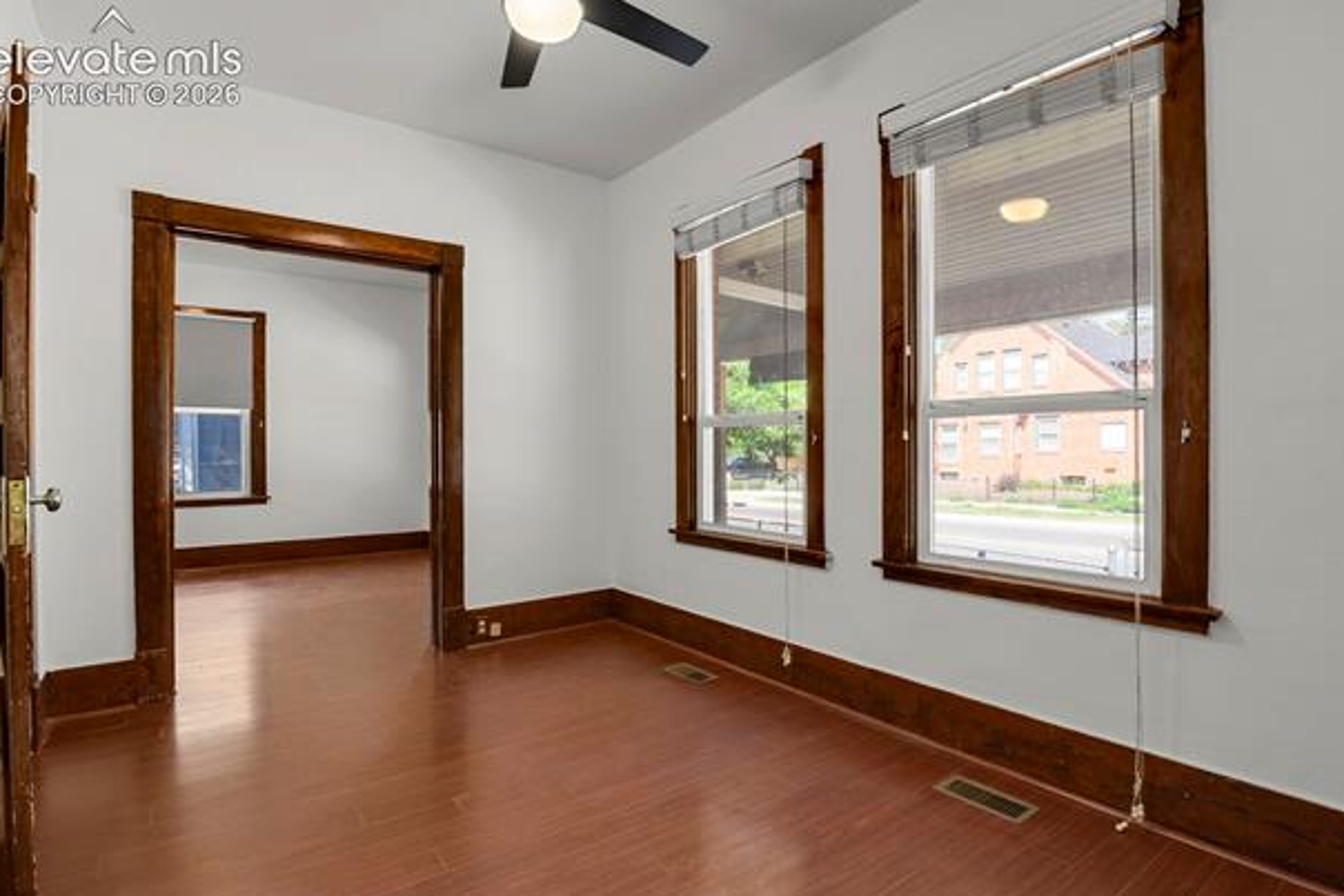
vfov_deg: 67.4
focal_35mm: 18
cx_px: 683
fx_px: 672
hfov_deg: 90.0
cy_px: 456
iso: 3600
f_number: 8
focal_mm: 17
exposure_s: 1/20
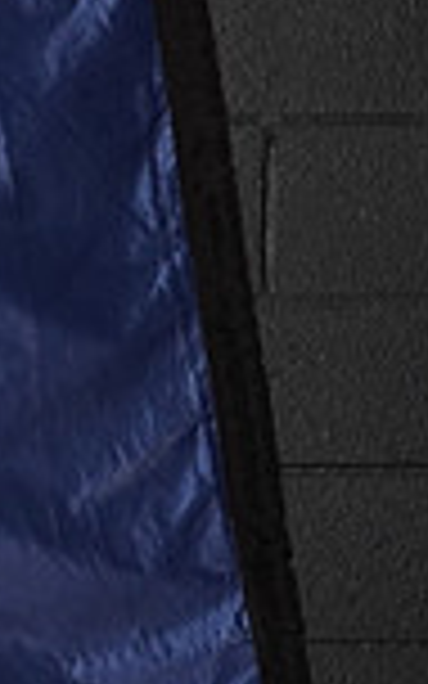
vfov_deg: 10.0
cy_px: 551
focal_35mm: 210
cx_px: -856
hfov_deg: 5.8
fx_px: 3919
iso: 800
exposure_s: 1/125
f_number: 8
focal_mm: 36
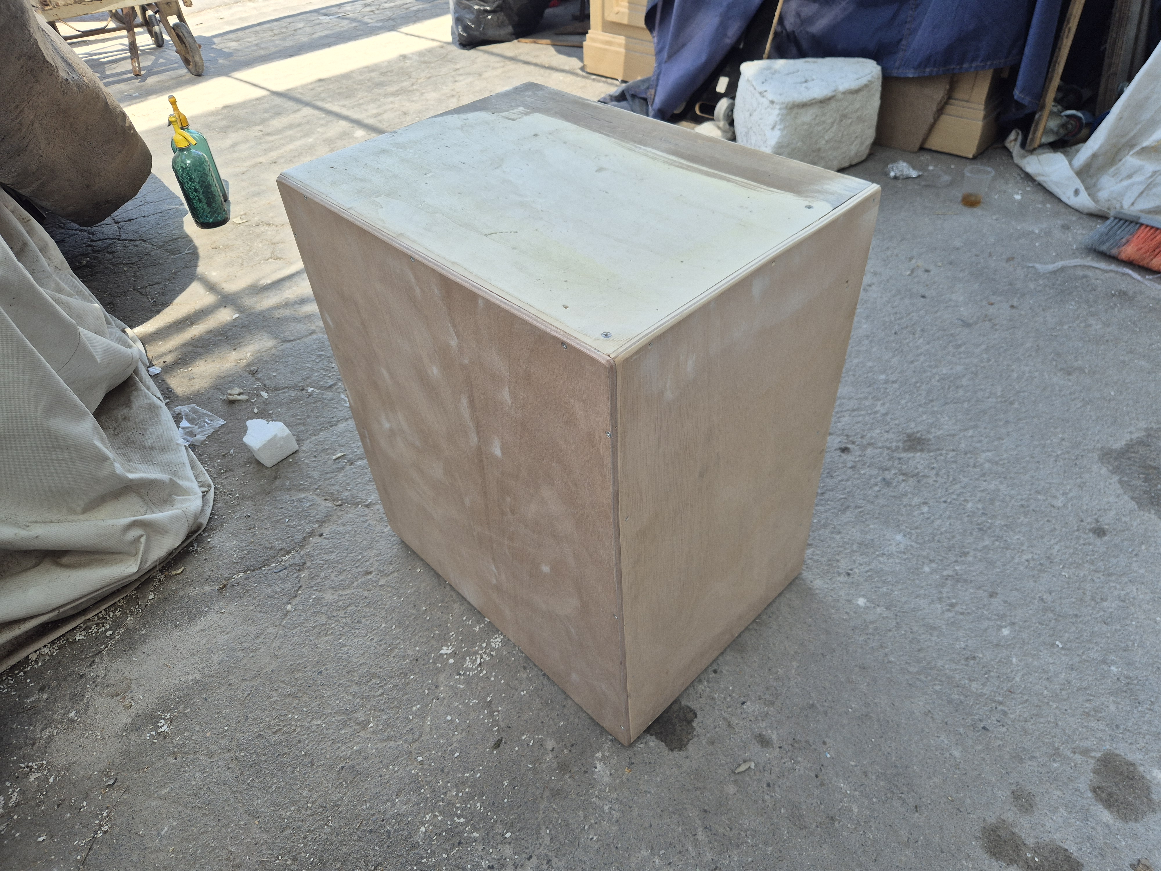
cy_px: 436
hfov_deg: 73.9
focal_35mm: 23
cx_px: 580
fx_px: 771
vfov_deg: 58.9
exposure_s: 1/180
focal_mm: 5.4
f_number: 1.8
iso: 40
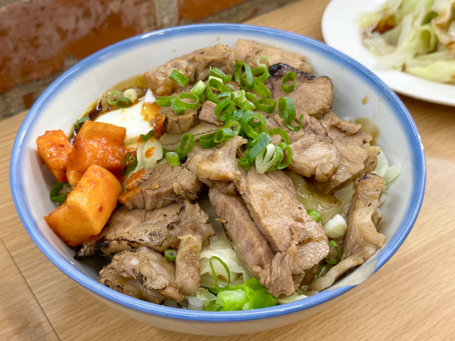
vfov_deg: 27.0
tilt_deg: -46.1
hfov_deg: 35.5
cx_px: 219
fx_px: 710
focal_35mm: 54
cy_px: 161
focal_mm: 6.86
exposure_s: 1/60
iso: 100
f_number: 1.78
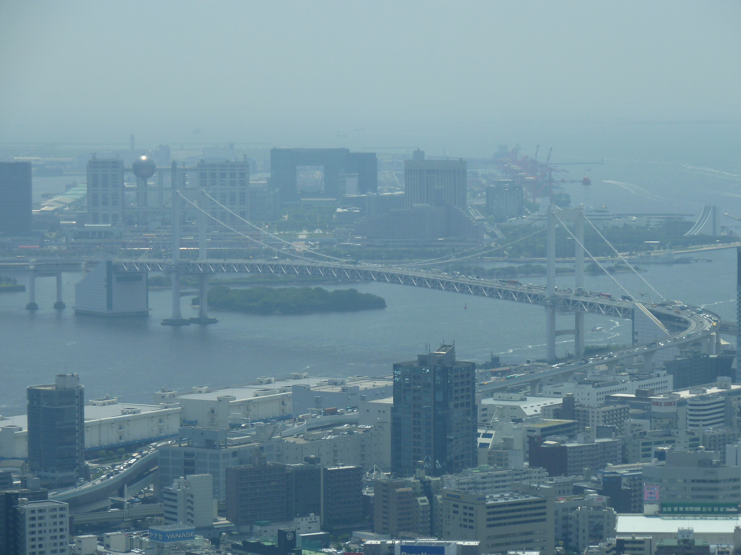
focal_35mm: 158
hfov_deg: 12.5
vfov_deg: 9.4
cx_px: 370
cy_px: 278
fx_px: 3382
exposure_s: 1/500
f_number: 5.6
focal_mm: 25.9
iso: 80
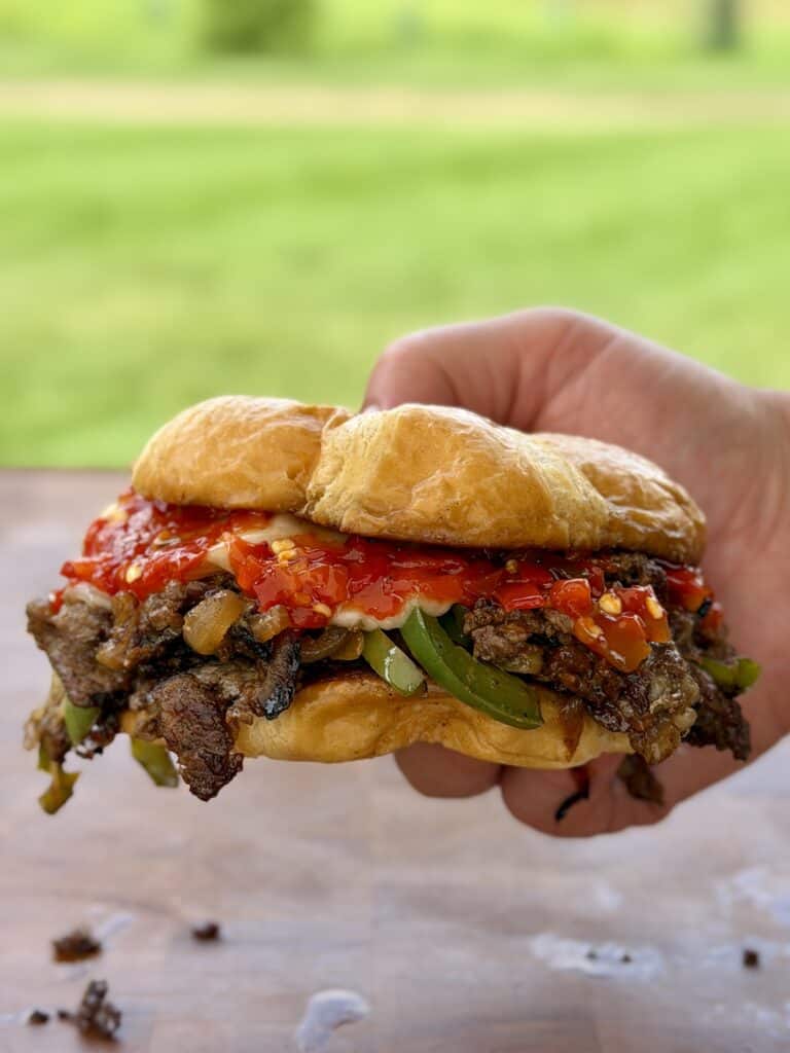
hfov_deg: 30.3
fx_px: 1461
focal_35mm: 48
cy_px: 526
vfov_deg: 39.7
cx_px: 395
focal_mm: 6.76
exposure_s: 1/1085
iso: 80
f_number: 1.78
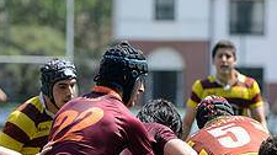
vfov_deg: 3.6
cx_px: 165
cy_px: 233
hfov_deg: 6.4
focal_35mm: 338
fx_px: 2480
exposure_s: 1/1000
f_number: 2.8
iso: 250
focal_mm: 125
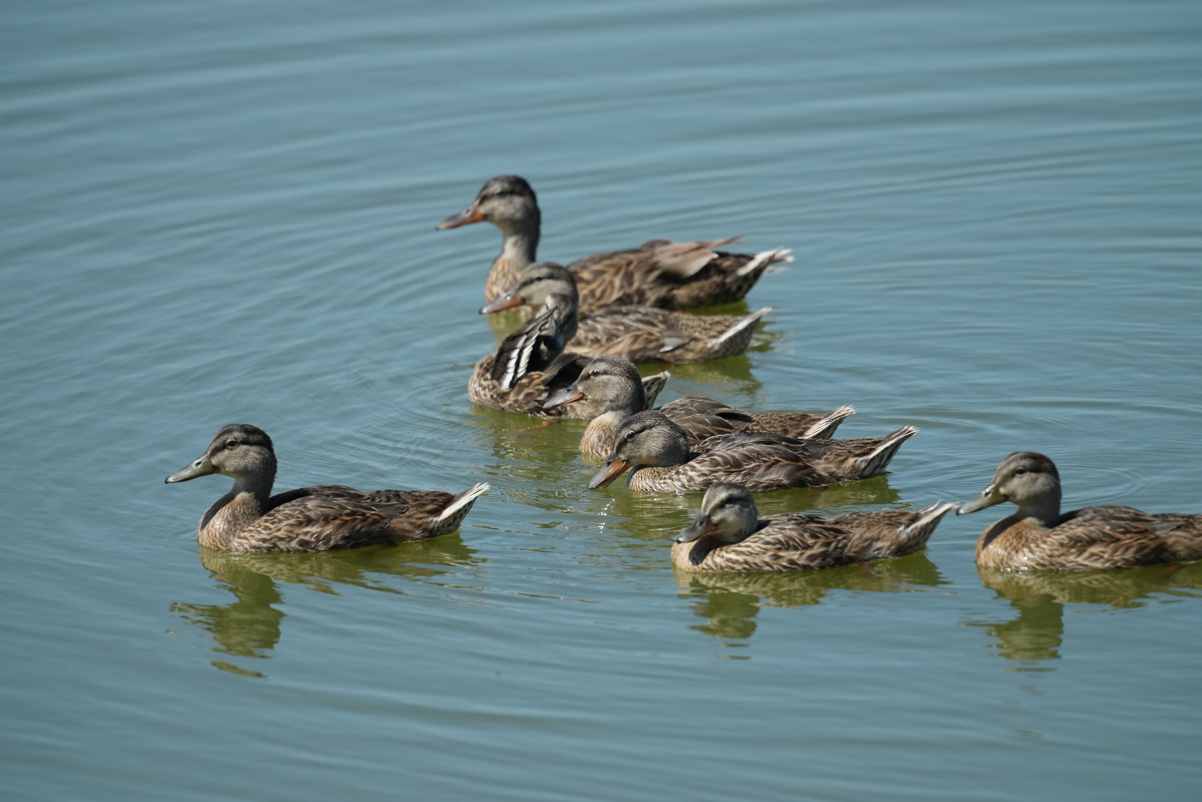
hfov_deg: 3.4
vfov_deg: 2.3
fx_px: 20032
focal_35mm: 600
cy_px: 401
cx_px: 601
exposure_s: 1/3200
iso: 800
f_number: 5.6
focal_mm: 600
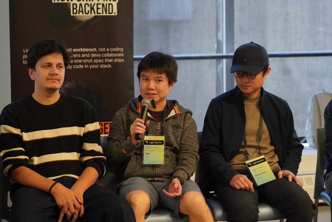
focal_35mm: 112
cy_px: 111
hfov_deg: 18.2
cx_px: 166
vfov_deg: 12.2
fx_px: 1037
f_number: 3.2
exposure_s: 1/160
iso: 6400
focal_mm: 75
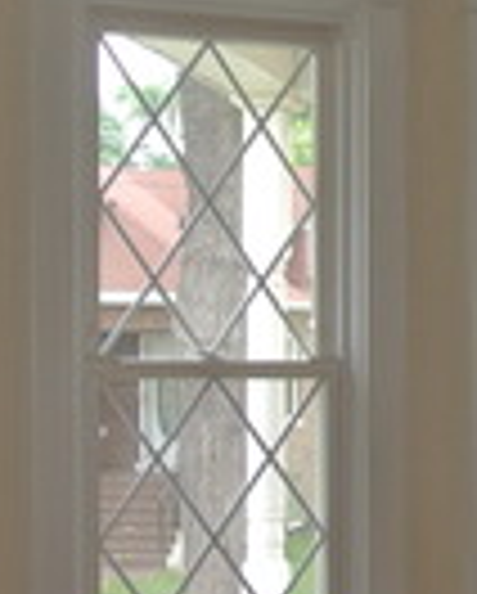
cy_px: 472
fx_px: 2166
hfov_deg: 12.0
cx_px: 720
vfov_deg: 15.5
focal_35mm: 123
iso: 110
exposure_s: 1/60
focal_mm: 10
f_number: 3.5
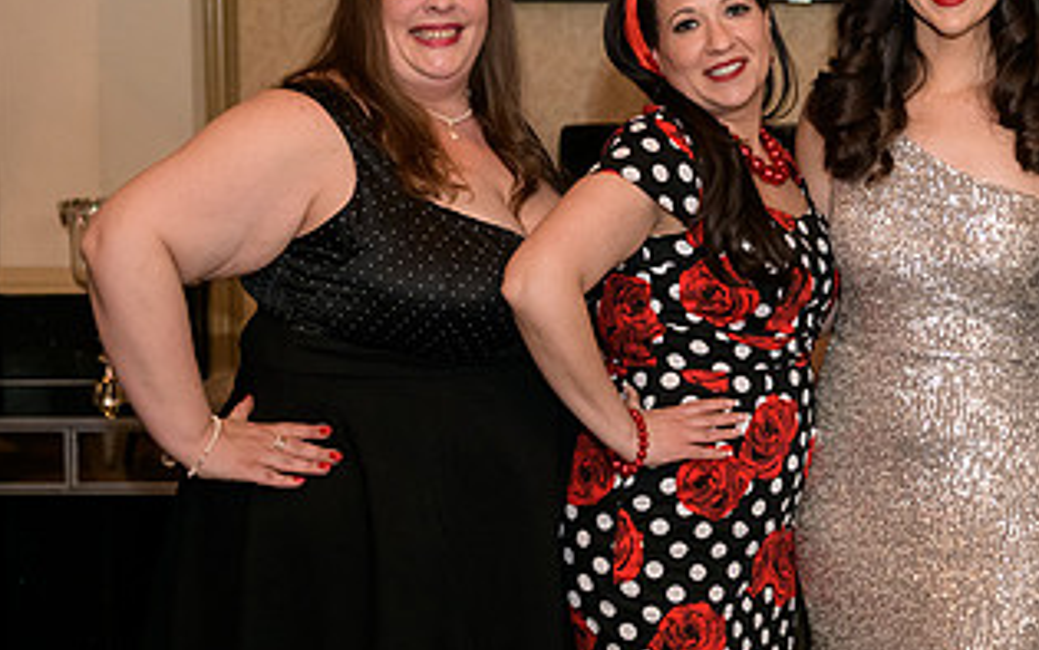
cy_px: 167
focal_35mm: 75
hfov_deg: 27.1
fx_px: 2124
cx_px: 792
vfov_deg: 17.3
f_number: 3.2
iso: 1600
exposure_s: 1/125
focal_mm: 40
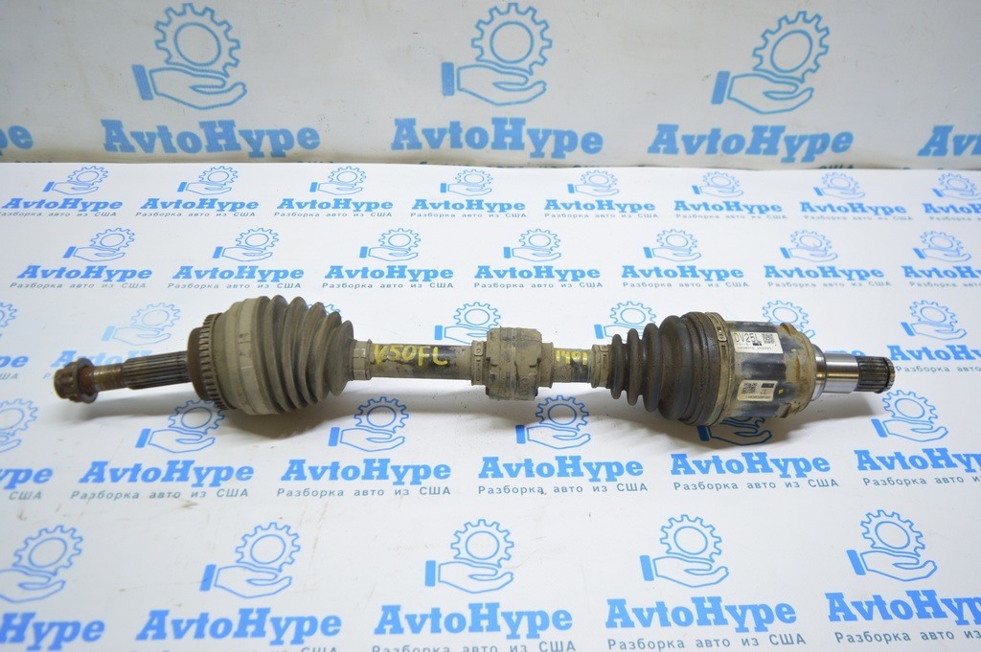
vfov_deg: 47.9
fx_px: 735
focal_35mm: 27
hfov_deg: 67.4
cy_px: 326
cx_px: 490
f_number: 3.5
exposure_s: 1/50
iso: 400
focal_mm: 18
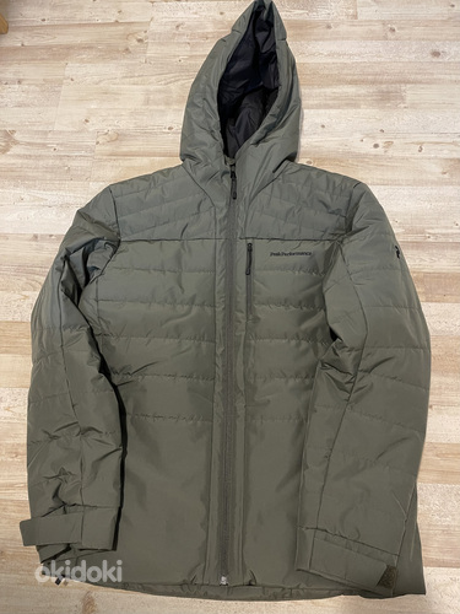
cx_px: 230
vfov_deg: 67.3
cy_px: 307
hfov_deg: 53.1
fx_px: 461
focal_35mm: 26
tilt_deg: -71.1
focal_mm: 5.1
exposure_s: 1/50
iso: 320
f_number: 1.6
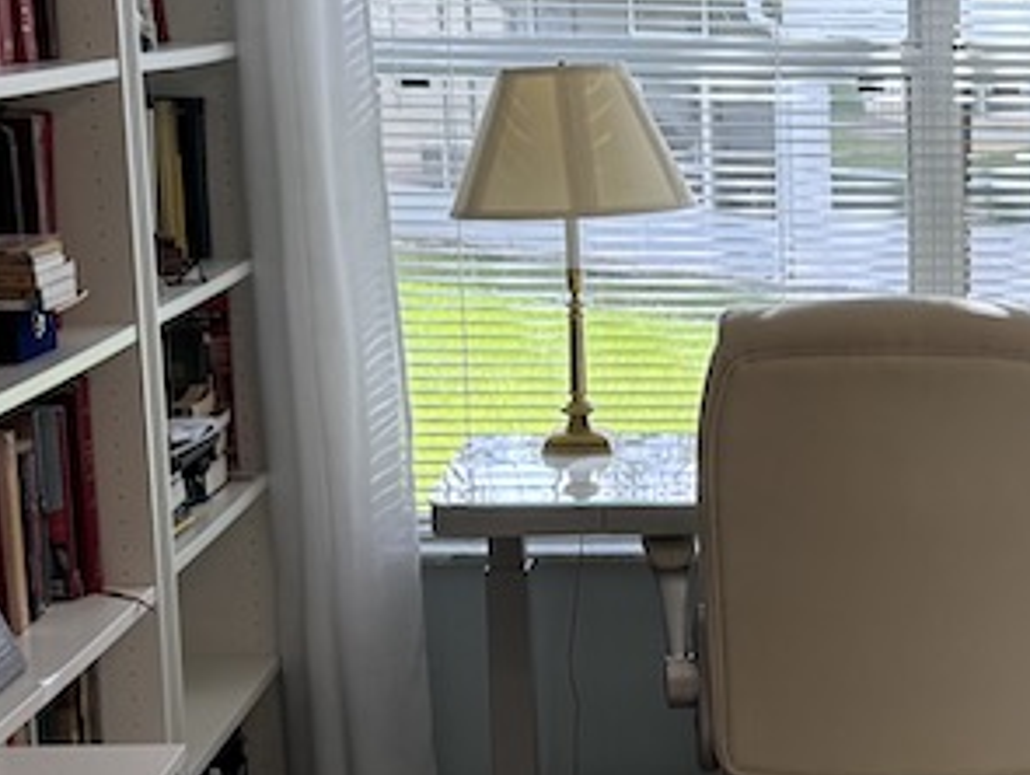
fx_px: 3098
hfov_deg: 18.1
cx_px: 1180
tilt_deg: -11.5
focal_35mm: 104
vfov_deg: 14.2
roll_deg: -0.4
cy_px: 597
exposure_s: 1/204
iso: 80
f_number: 1.78
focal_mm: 6.76
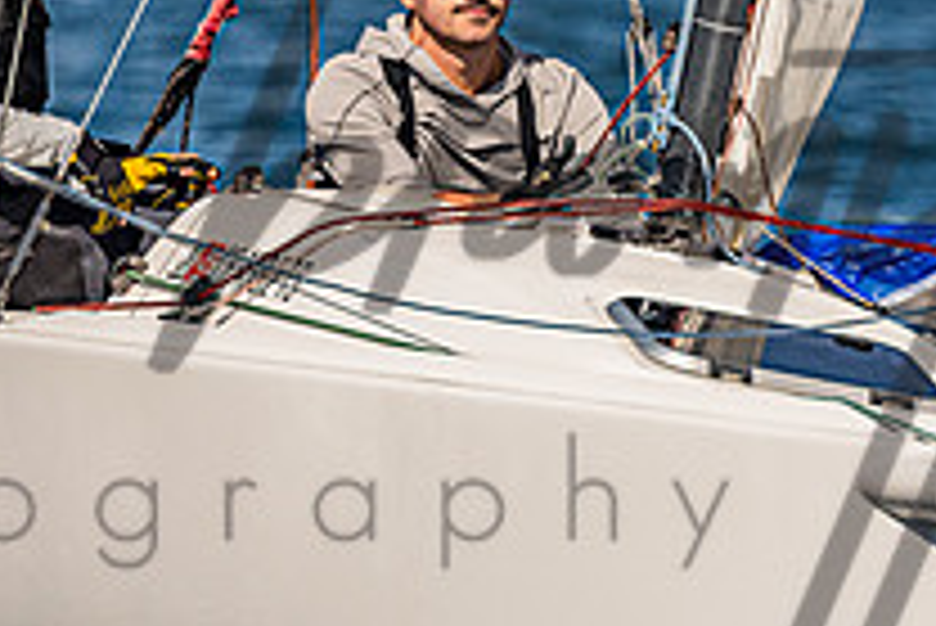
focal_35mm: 1414
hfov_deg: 1.5
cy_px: 148
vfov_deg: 1.0
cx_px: 534
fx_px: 36788
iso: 320
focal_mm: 400
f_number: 5.6
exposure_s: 1/5000
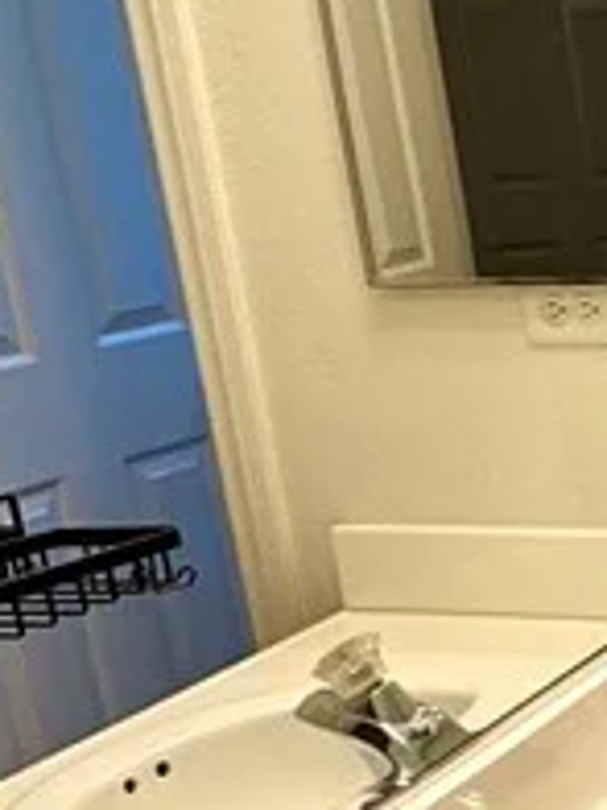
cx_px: 1098
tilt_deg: -17.4
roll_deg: +2.3
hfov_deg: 16.7
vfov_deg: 26.5
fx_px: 1707
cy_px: 566
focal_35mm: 73
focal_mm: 2.22
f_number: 2.2
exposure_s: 1/120
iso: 100
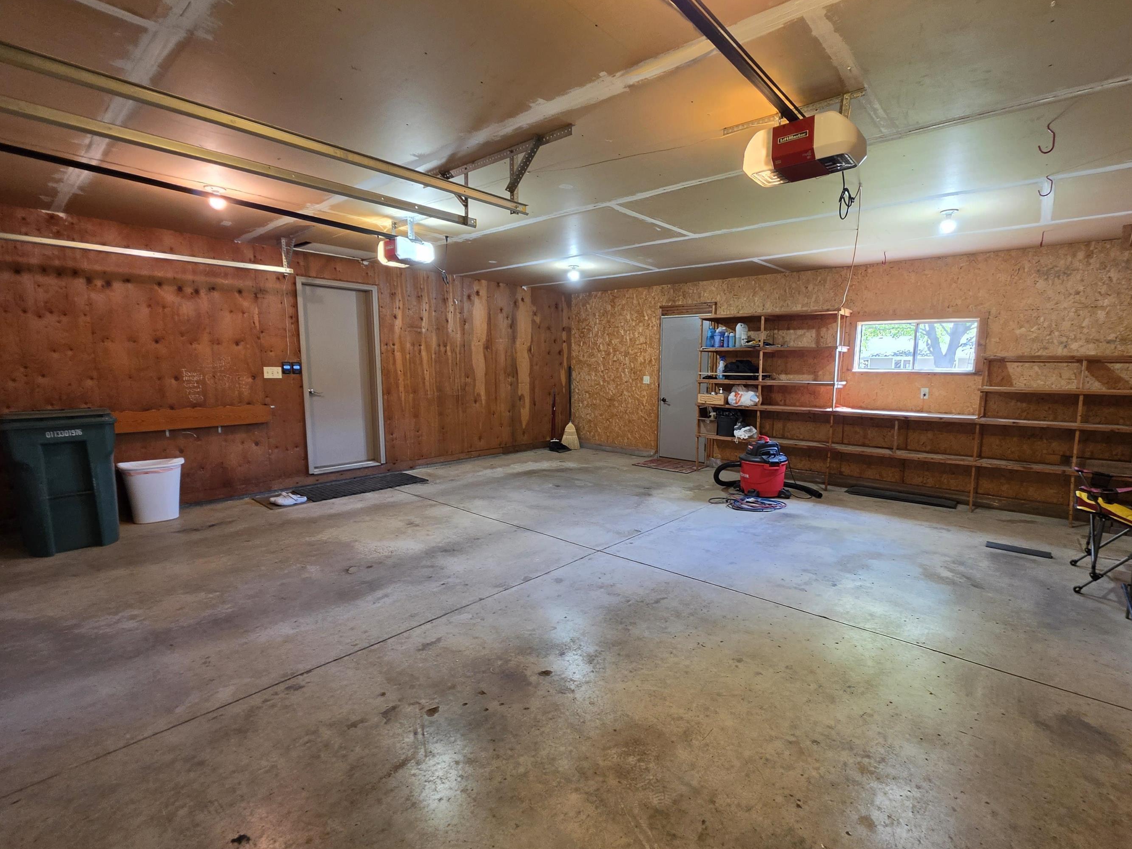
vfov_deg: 81.7
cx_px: 612
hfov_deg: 98.0
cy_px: 440
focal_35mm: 15
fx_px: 491
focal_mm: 2.2
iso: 200
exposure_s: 1/60
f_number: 1.9
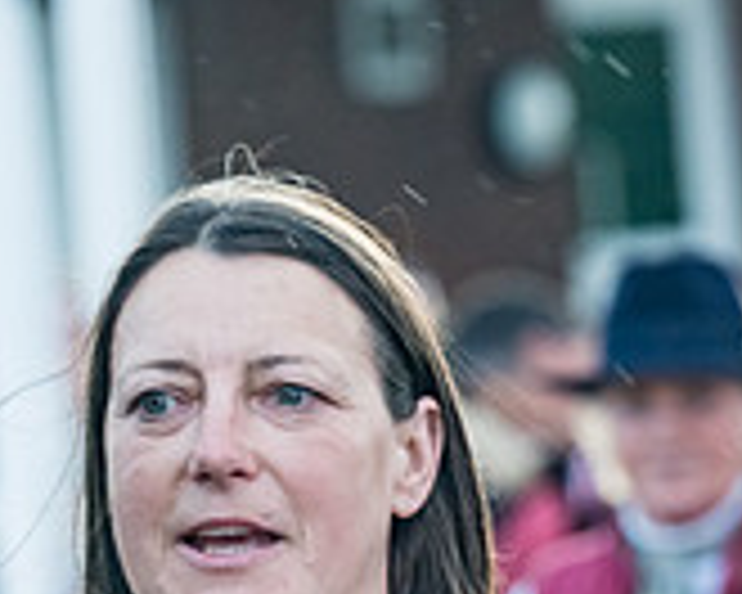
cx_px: -166
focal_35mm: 597
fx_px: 13110
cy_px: 555
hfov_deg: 3.2
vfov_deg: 2.6
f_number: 5
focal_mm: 135
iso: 1000
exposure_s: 1/320
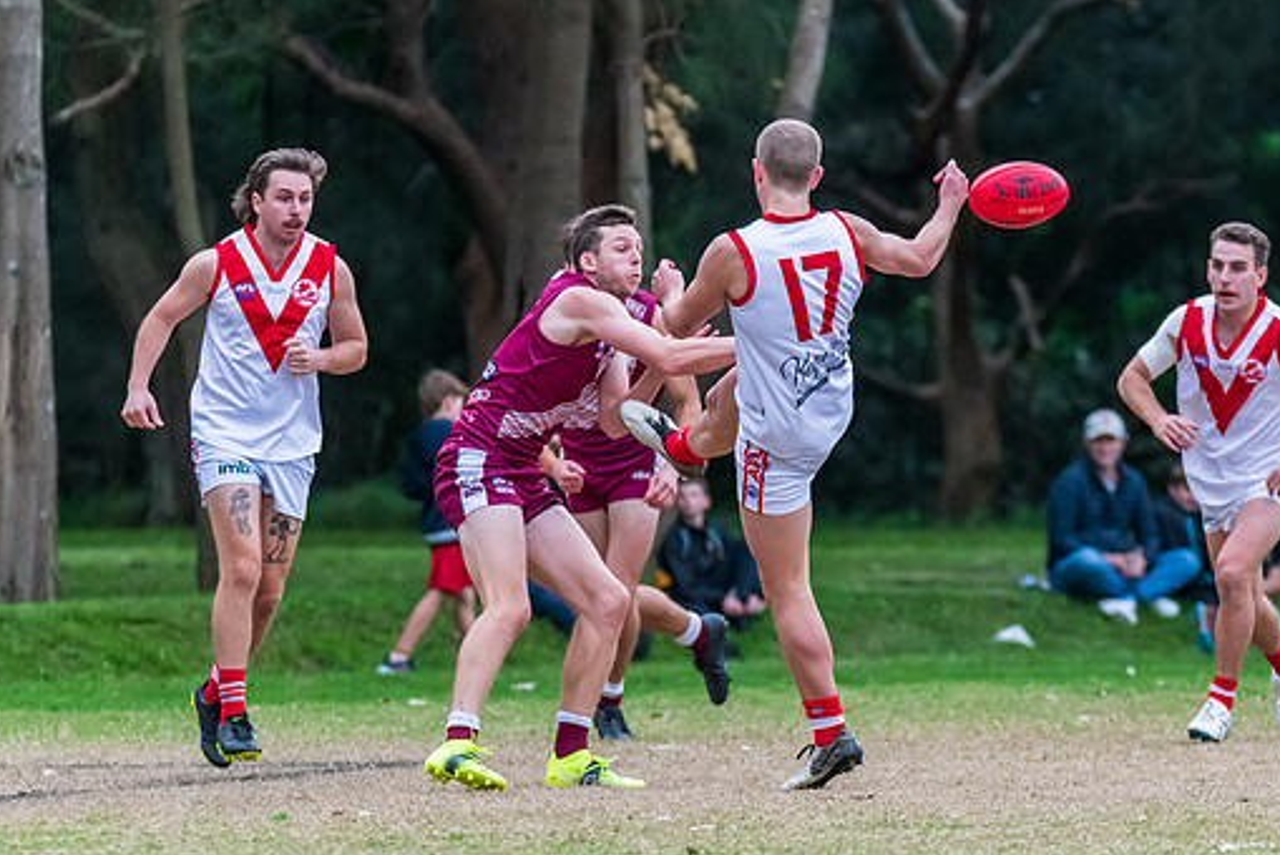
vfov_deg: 3.0
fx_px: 16435
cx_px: 791
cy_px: 489
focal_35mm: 462
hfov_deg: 4.5
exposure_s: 1/1250
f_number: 5.6
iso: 3200
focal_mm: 300
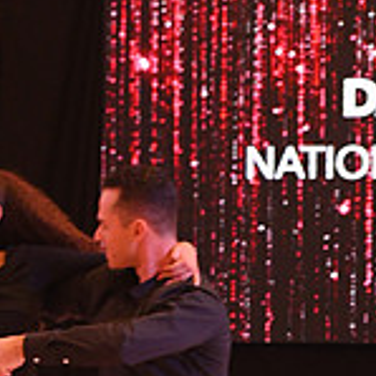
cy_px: 530
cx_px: -19
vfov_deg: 5.0
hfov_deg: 5.0
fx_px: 4264
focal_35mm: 347
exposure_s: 1/200
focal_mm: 105
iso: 3200
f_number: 4.5
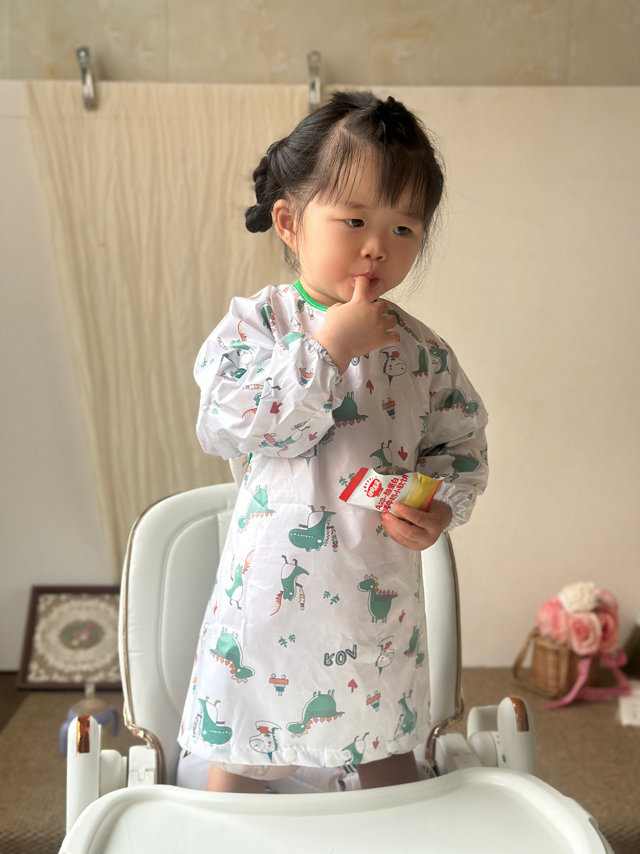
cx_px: 320
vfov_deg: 39.7
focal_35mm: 48
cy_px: 427
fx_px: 1183
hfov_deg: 30.3
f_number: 1.78
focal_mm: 6.86
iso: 100
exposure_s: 1/52
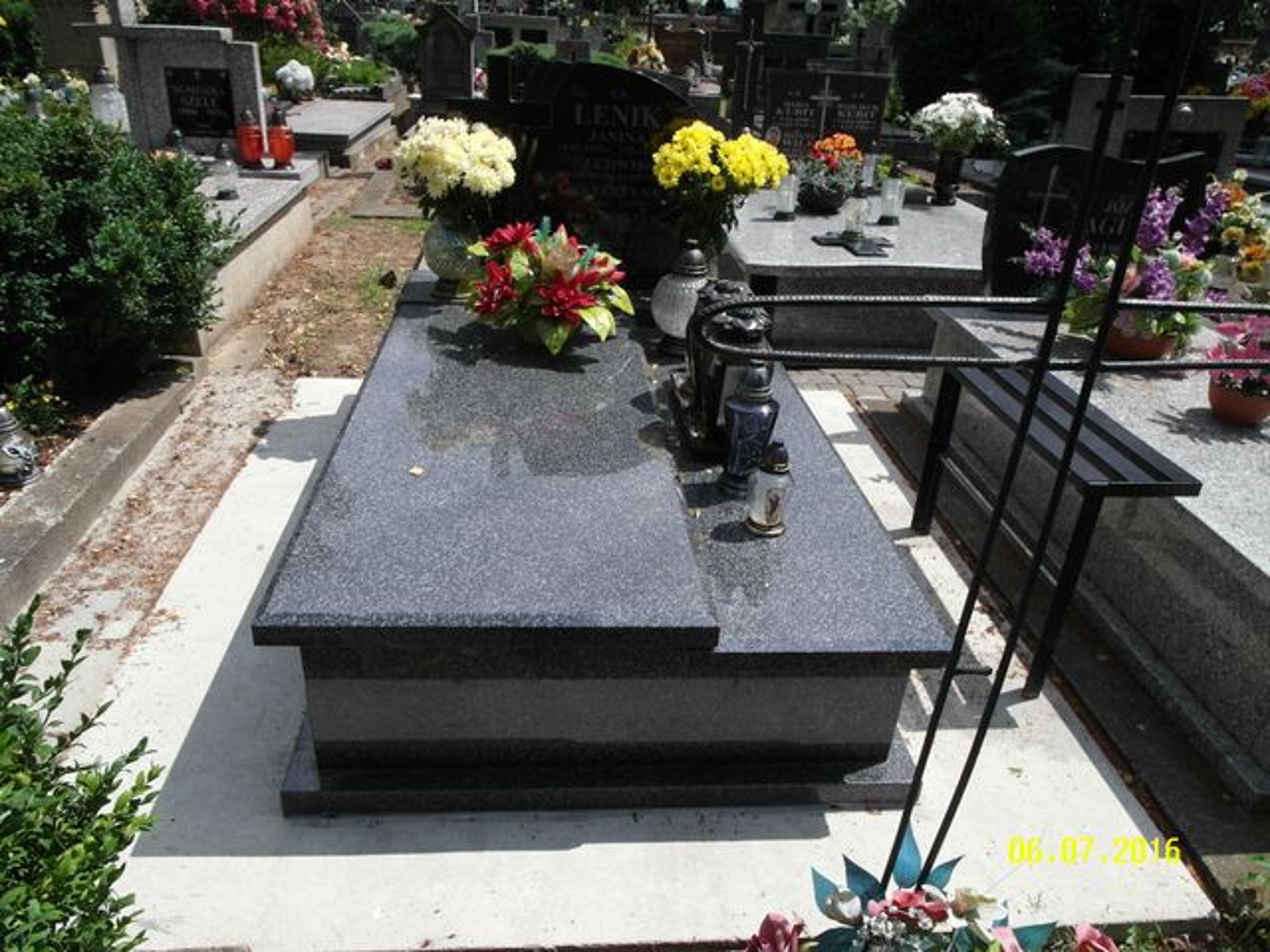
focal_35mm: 24
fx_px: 881
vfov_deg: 56.8
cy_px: 476
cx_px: 635
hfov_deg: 71.6
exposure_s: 1/750
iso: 80
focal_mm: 5.2
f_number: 4.4
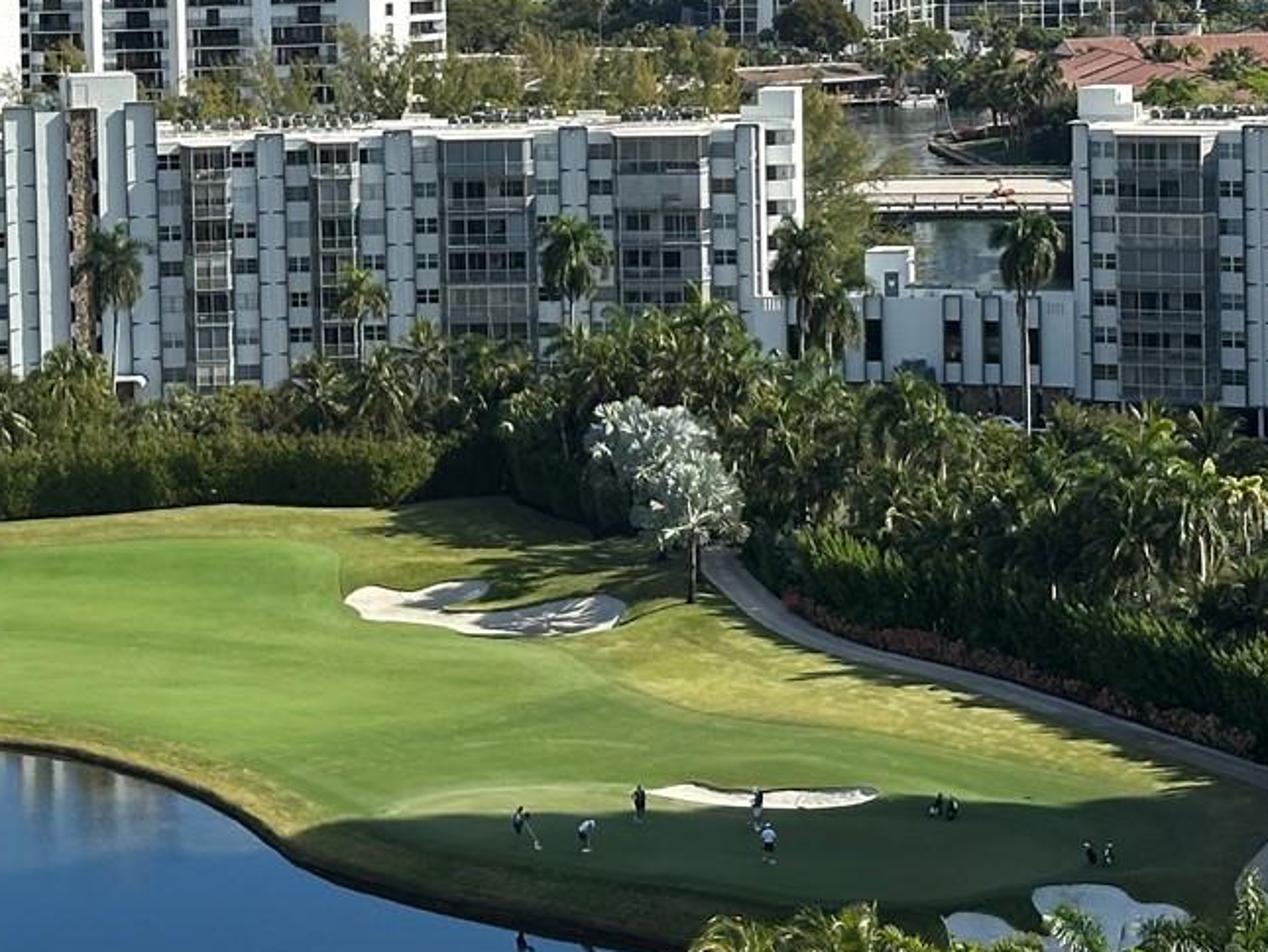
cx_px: 197
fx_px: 4360
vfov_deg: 12.4
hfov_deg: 16.4
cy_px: 96
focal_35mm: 119
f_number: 1.78
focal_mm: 6.86
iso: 64
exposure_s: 1/4785
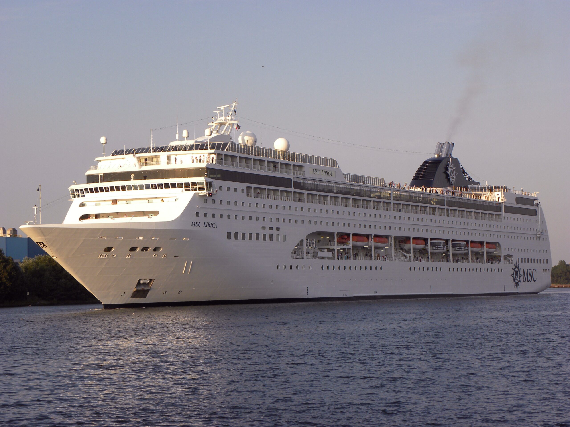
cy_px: 214
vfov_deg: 17.4
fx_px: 1400
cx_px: 285
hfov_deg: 23.0
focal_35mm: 85
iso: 64
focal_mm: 15.1
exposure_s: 1/260
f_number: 5
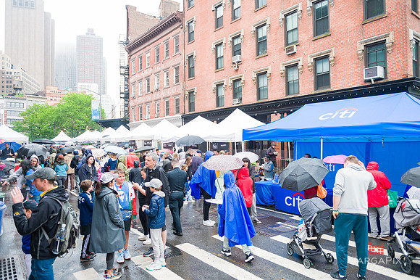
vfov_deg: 53.1
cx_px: 210
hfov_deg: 73.8
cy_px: 140
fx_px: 280
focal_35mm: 24
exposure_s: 1/640
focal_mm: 24
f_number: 3.2
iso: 400
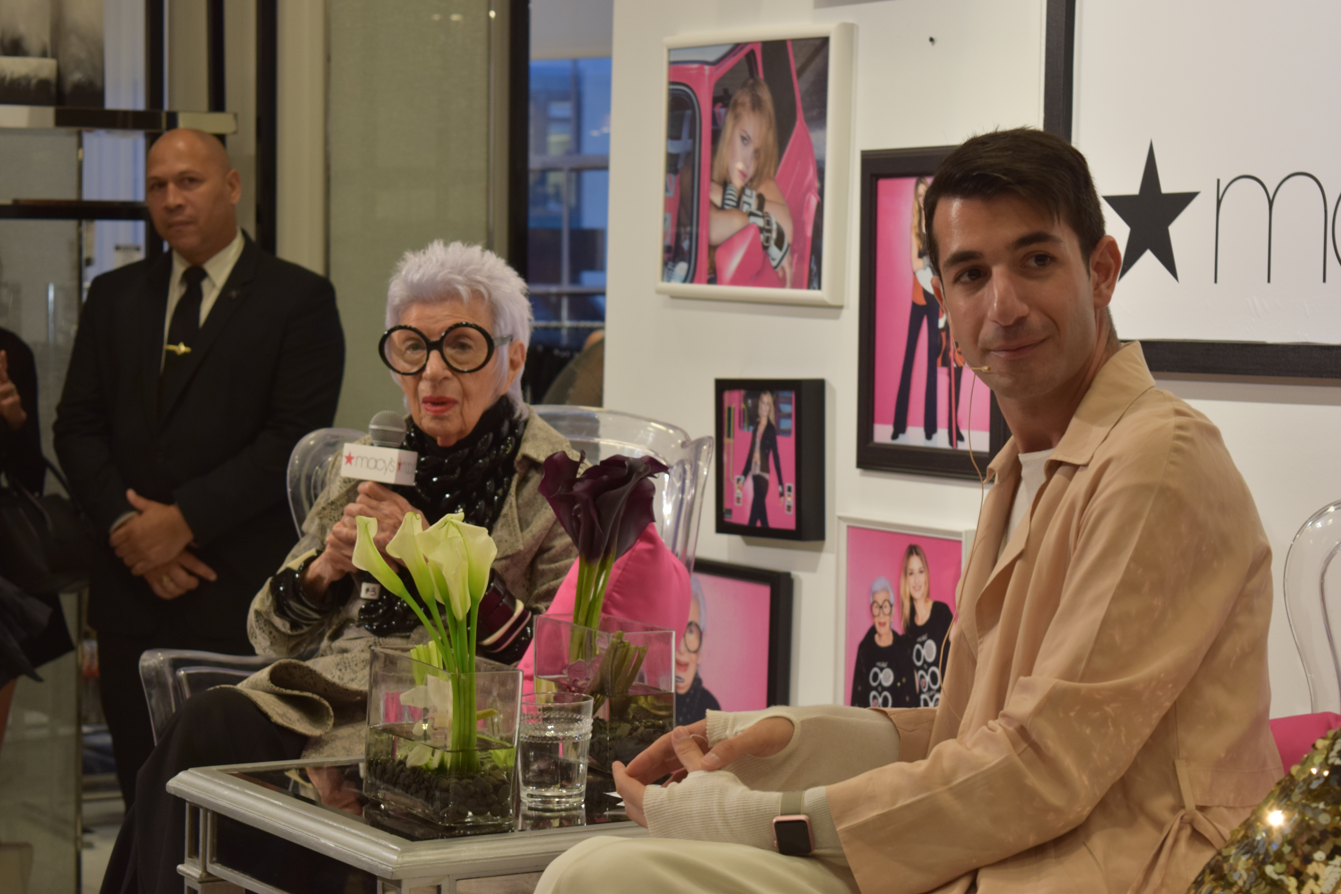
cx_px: 670
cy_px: 447
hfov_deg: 24.6
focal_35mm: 82
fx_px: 3073
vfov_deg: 16.6
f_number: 5.6
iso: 400
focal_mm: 55
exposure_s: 1/60
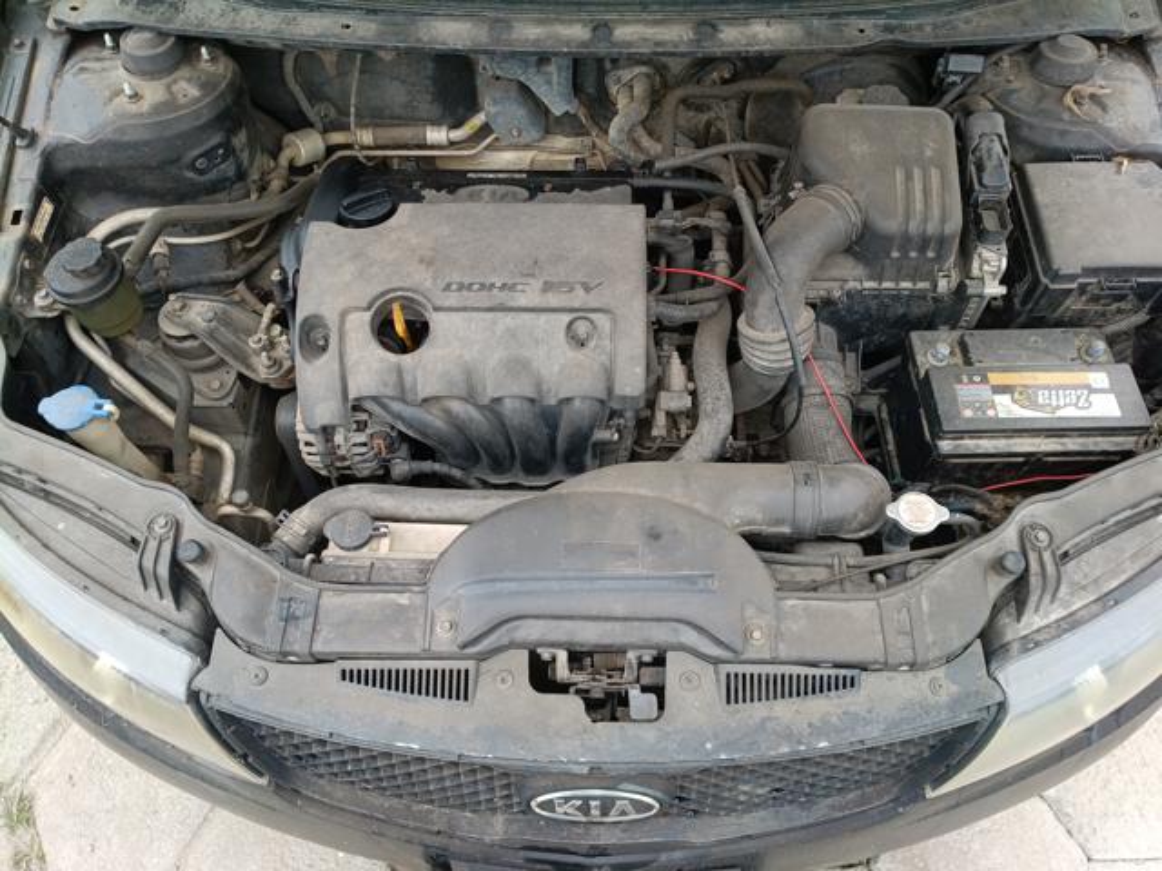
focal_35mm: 26
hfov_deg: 67.3
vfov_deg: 53.1
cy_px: 436
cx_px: 581
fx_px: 873
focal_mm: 4.81
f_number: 1.8
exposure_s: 1/120
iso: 591
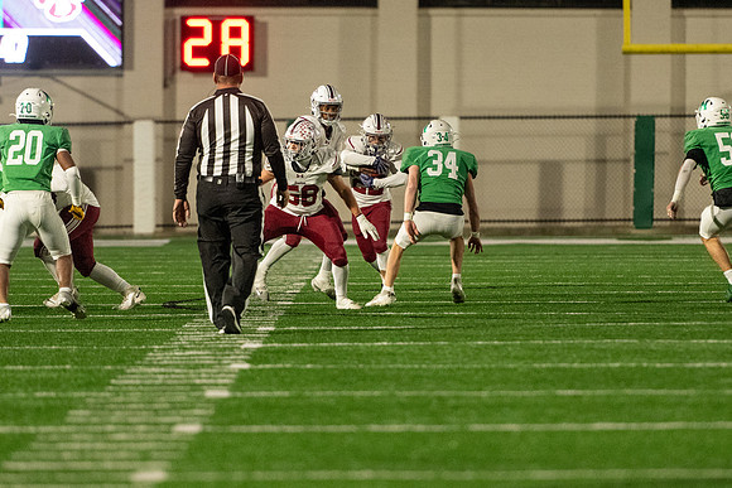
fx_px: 7007
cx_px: 370
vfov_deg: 4.0
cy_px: 232
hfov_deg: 6.0
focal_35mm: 345
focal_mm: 200
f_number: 2.8
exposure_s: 1/800
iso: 5000
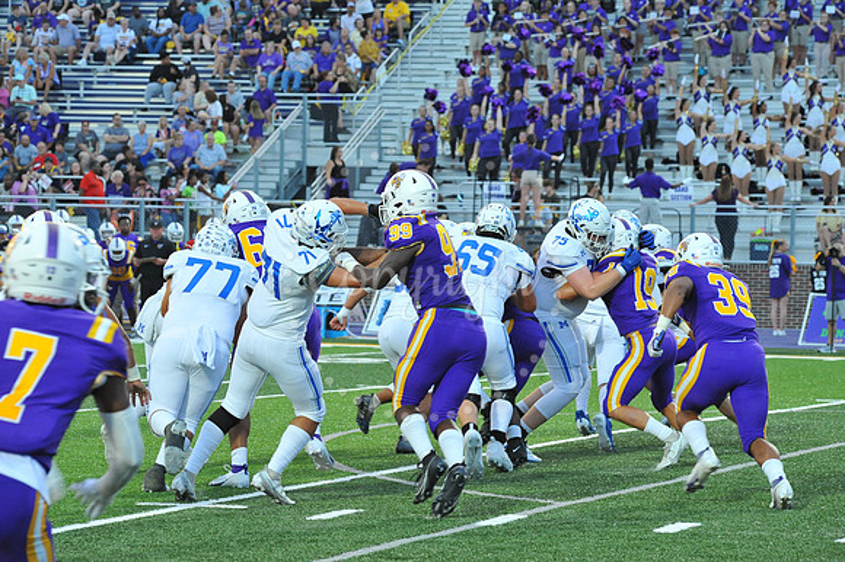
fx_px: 3636
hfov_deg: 13.3
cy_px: 281
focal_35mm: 155
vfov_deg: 8.8
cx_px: 422
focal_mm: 155
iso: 3200
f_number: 8
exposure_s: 1/320
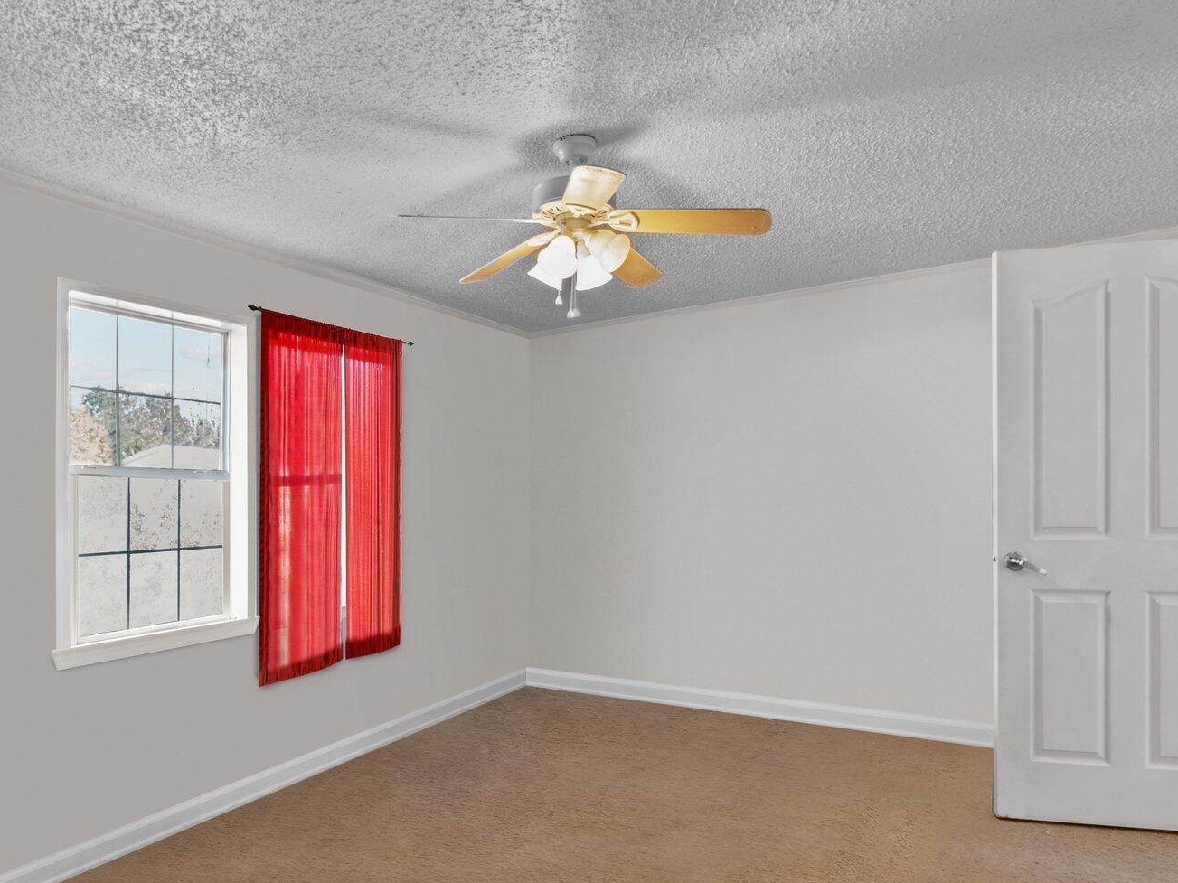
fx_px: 749
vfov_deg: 60.6
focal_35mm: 22
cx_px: 451
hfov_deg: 75.2
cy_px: 526
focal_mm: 7
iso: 200
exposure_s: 1/2
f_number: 5.6
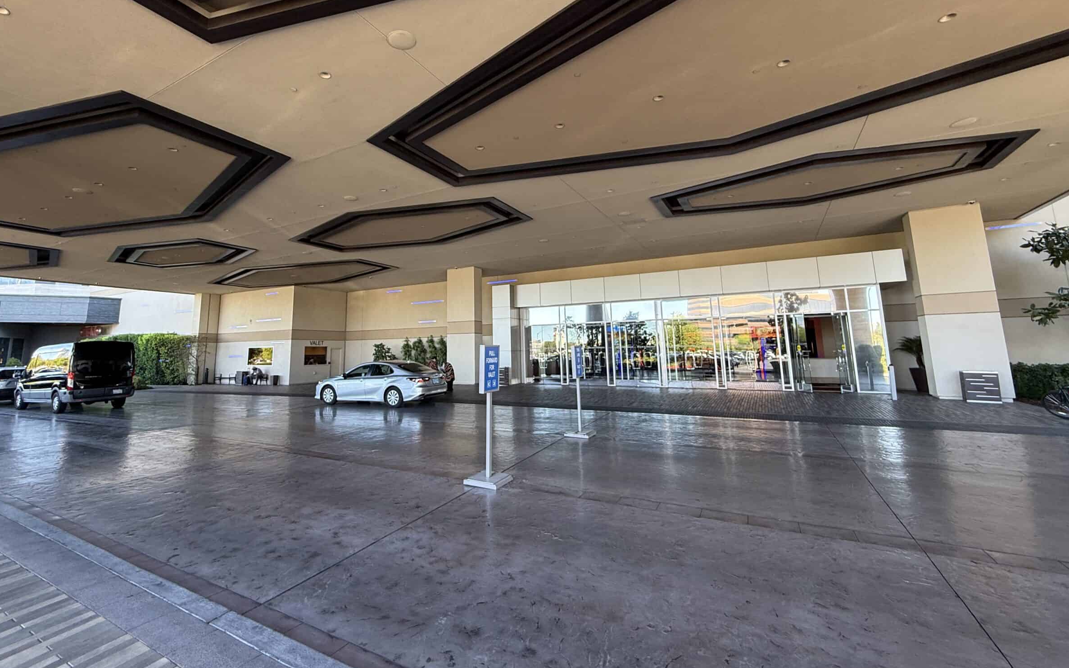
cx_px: 494
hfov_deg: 97.6
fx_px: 466
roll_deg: +0.4
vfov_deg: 70.8
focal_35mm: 16
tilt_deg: +9.2
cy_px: 279
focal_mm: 2.22
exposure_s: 1/99
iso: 80
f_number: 2.2
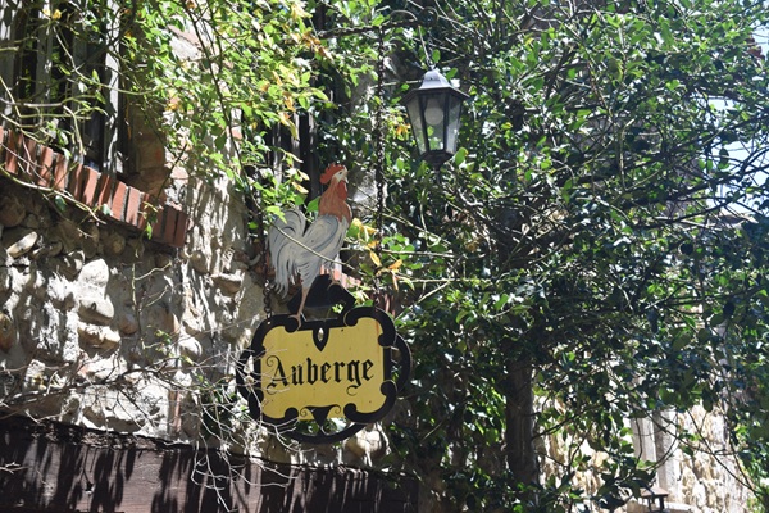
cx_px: 384
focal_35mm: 63
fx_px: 1346
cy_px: 256
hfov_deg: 31.9
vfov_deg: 21.6
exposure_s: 1/100
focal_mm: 42
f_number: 6.3
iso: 100
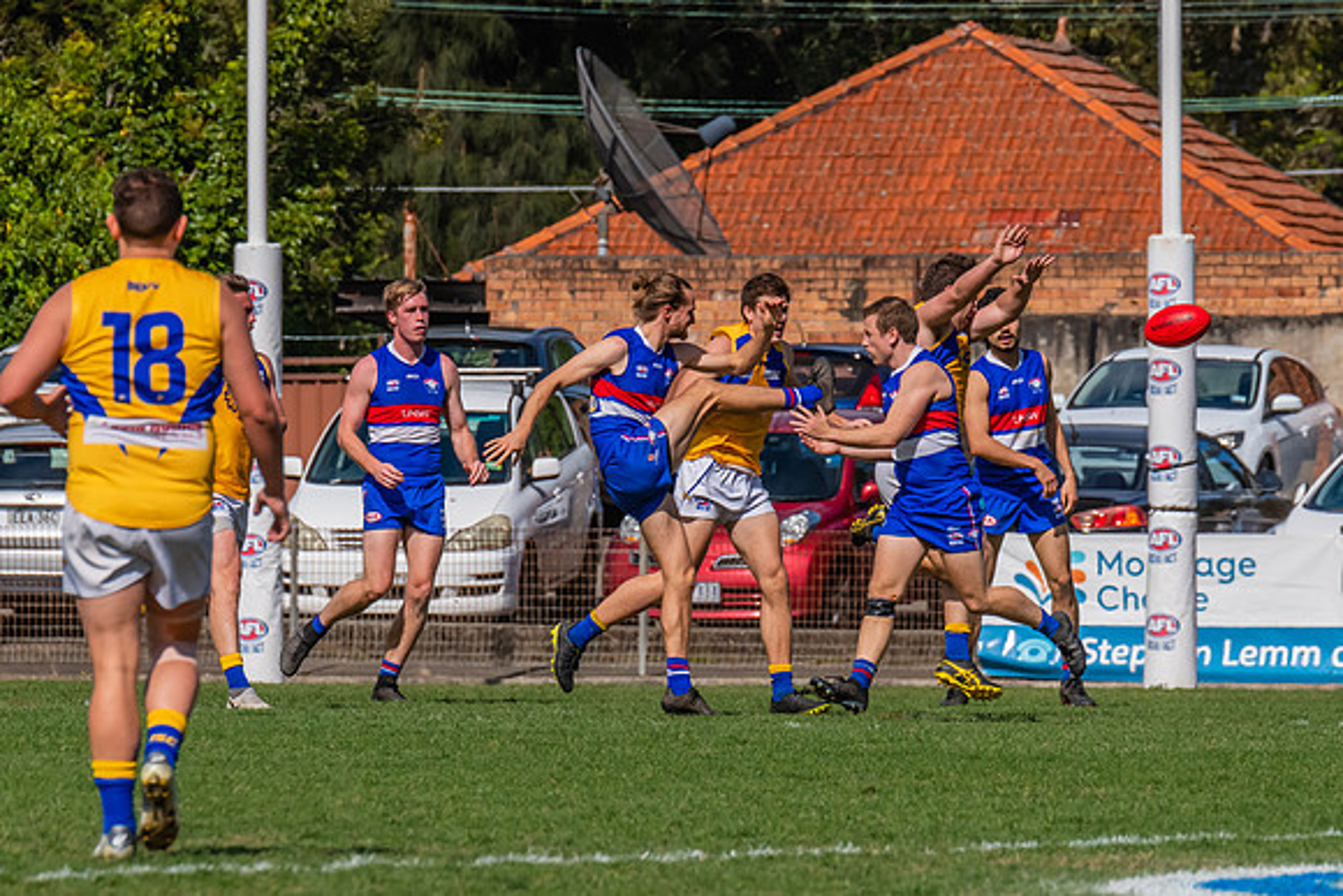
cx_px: 795
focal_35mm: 602
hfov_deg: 3.4
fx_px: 22446
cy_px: 518
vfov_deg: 2.3
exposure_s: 1/1600
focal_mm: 420
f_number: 11
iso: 800
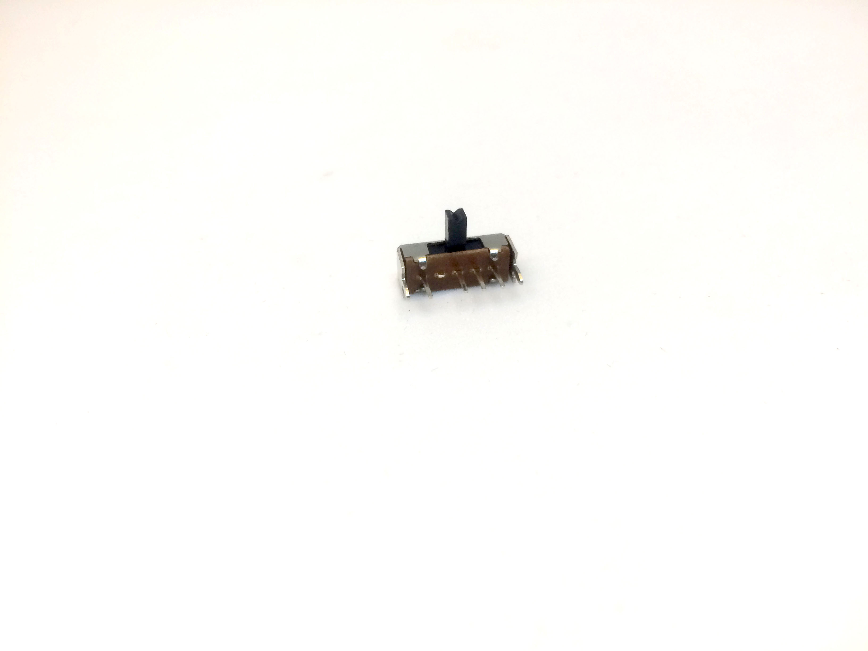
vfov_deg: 48.2
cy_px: 326
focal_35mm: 29
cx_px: 434
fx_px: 727
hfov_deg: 61.7
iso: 40
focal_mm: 4.15
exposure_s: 1/33
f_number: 2.2
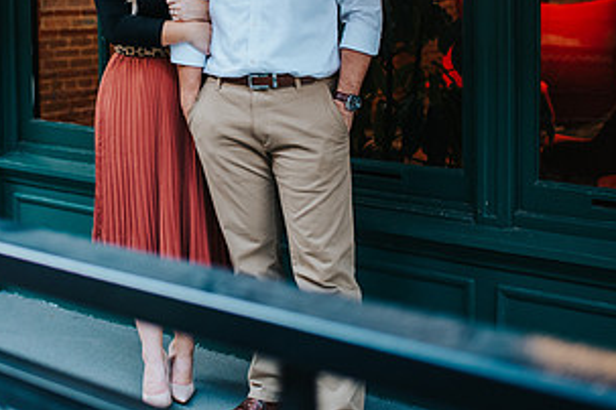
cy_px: 25
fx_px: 1146
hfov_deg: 29.6
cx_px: 157
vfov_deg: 19.8
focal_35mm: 67
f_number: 1.8
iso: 1000
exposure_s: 1/500
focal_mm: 35
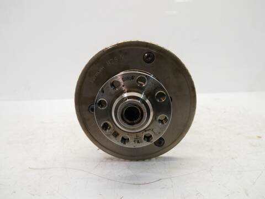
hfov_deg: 71.6
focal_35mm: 24
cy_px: 100
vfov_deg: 56.8
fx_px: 184
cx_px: 132
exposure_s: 1/125
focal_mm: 12
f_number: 3.5
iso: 800
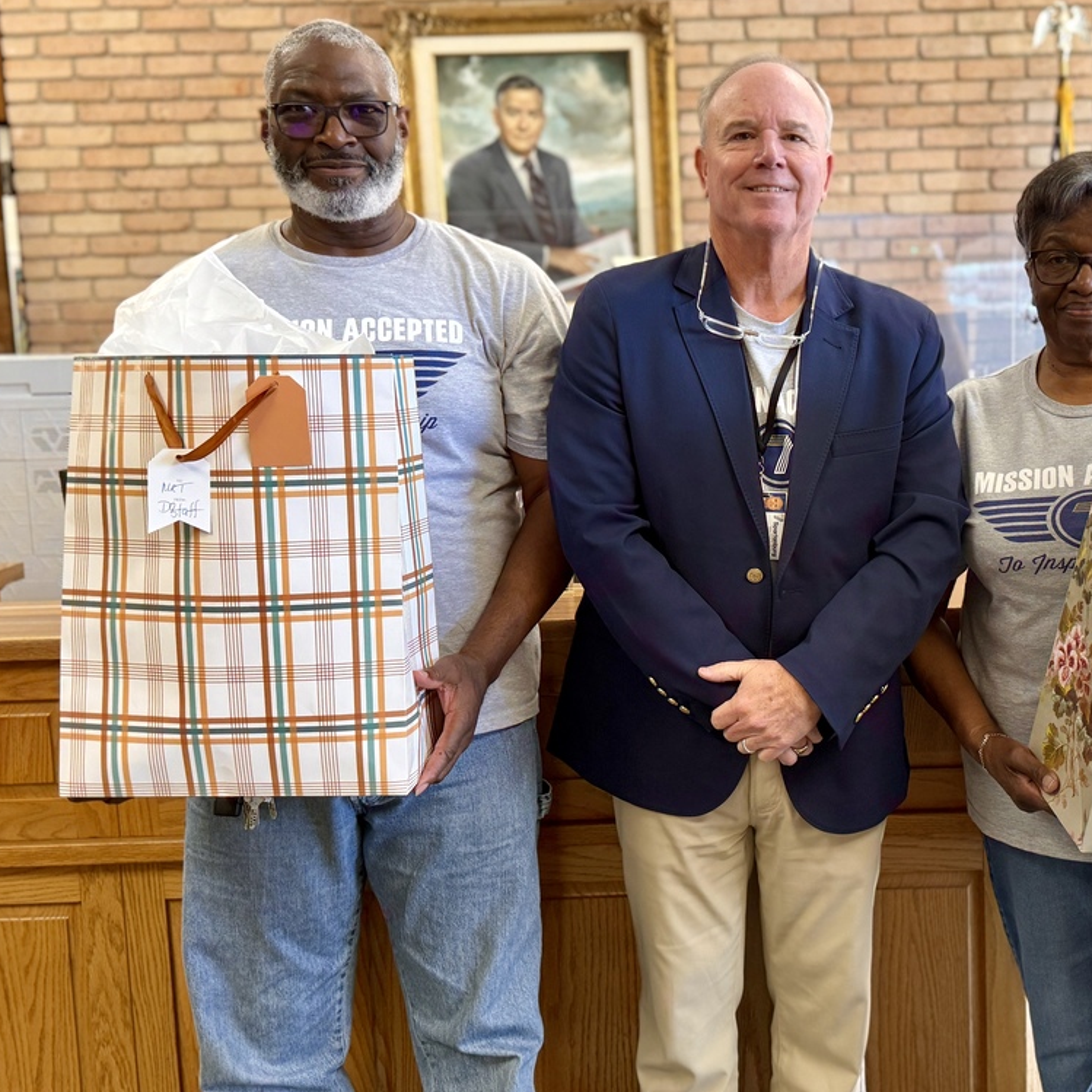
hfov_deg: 54.5
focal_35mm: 29
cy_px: 542
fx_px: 1035
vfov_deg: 55.6
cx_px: 725
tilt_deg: -7.2
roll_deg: +1.4
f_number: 1.78
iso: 125
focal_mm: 6.76
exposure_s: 1/60
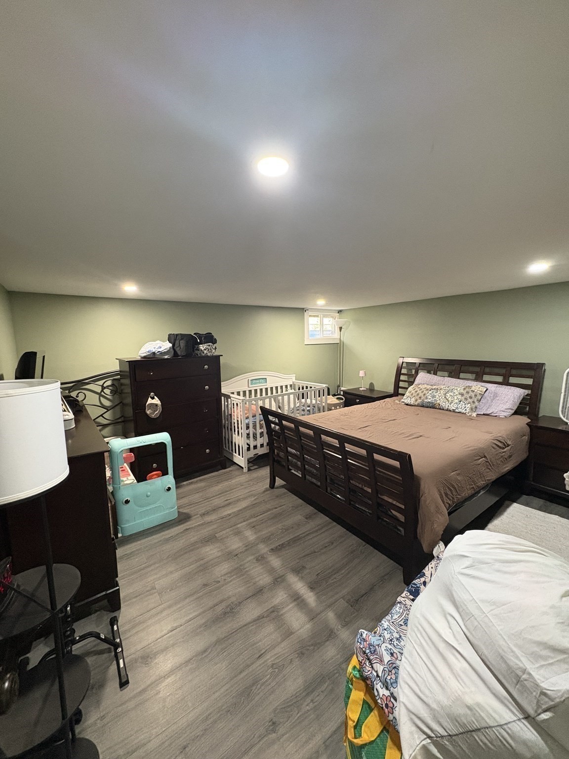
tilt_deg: -9.3
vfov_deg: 102.1
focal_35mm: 14
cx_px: 284
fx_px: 307
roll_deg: +0.1
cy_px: 380
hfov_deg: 85.7
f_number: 2.2
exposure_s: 1/60
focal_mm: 2.22
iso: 400
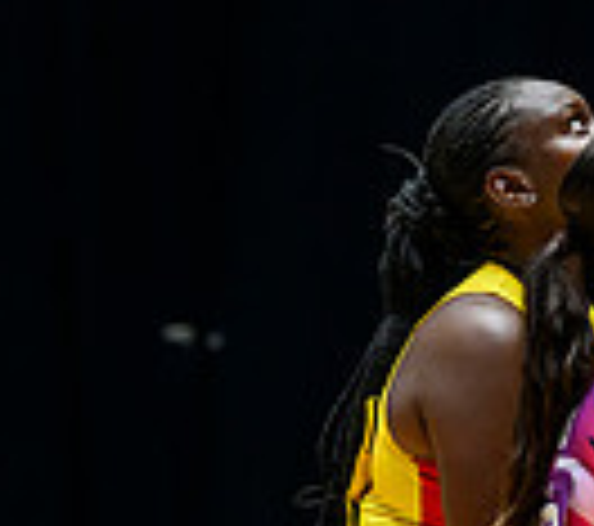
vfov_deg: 2.6
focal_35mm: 623
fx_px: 11428
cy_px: -45
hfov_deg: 3.0
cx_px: 1057
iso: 2500
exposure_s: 1/1250
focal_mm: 135
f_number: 3.5
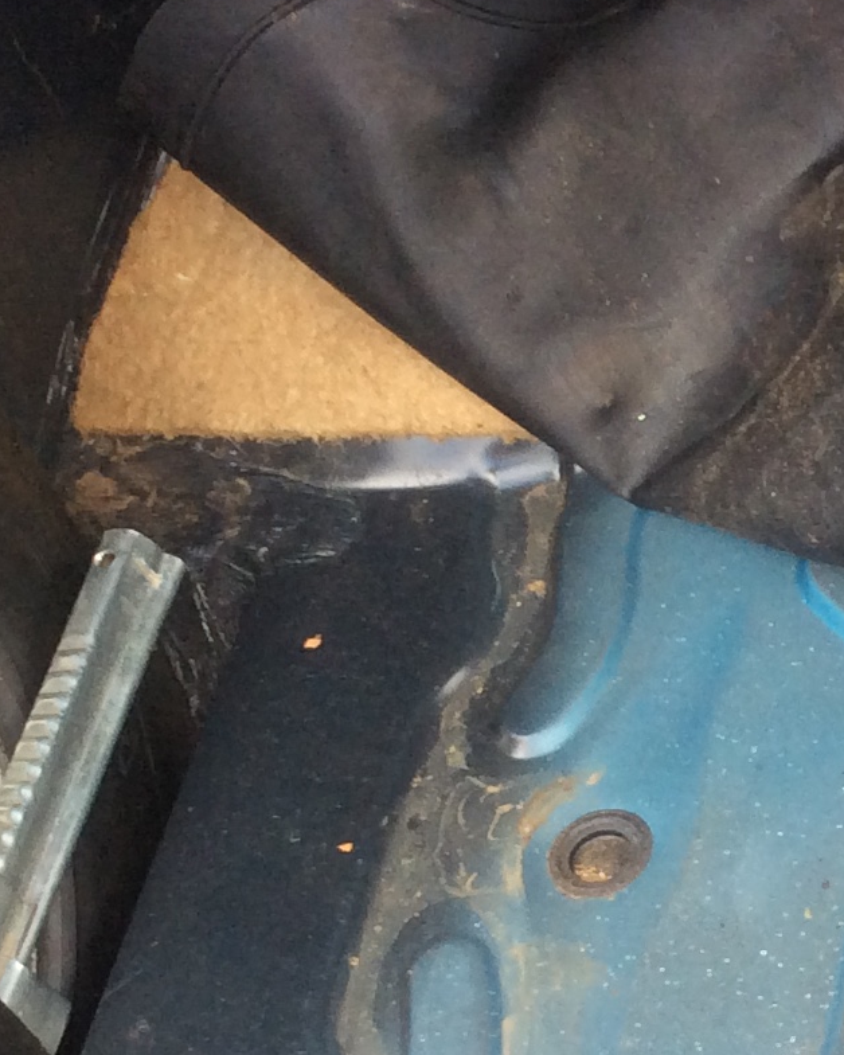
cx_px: 779
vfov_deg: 18.6
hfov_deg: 14.8
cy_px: 722
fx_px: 3216
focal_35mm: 103
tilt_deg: -50.9
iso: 64
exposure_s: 1/100
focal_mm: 3.3
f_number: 2.4
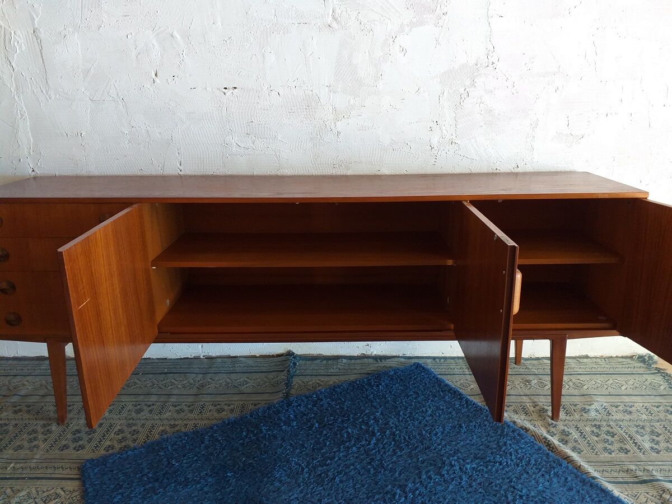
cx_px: 336
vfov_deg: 53.1
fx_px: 505
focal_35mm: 26
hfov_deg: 67.3
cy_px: 252
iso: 100
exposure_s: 1/25
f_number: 1.9
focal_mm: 3.6
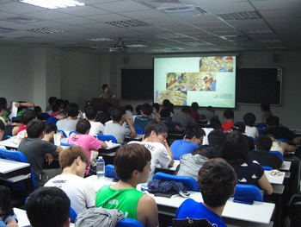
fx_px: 331
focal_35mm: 38
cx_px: 150
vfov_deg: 37.8
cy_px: 114
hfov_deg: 48.9
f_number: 2.8
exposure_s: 1/100
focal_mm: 7.9
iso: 800
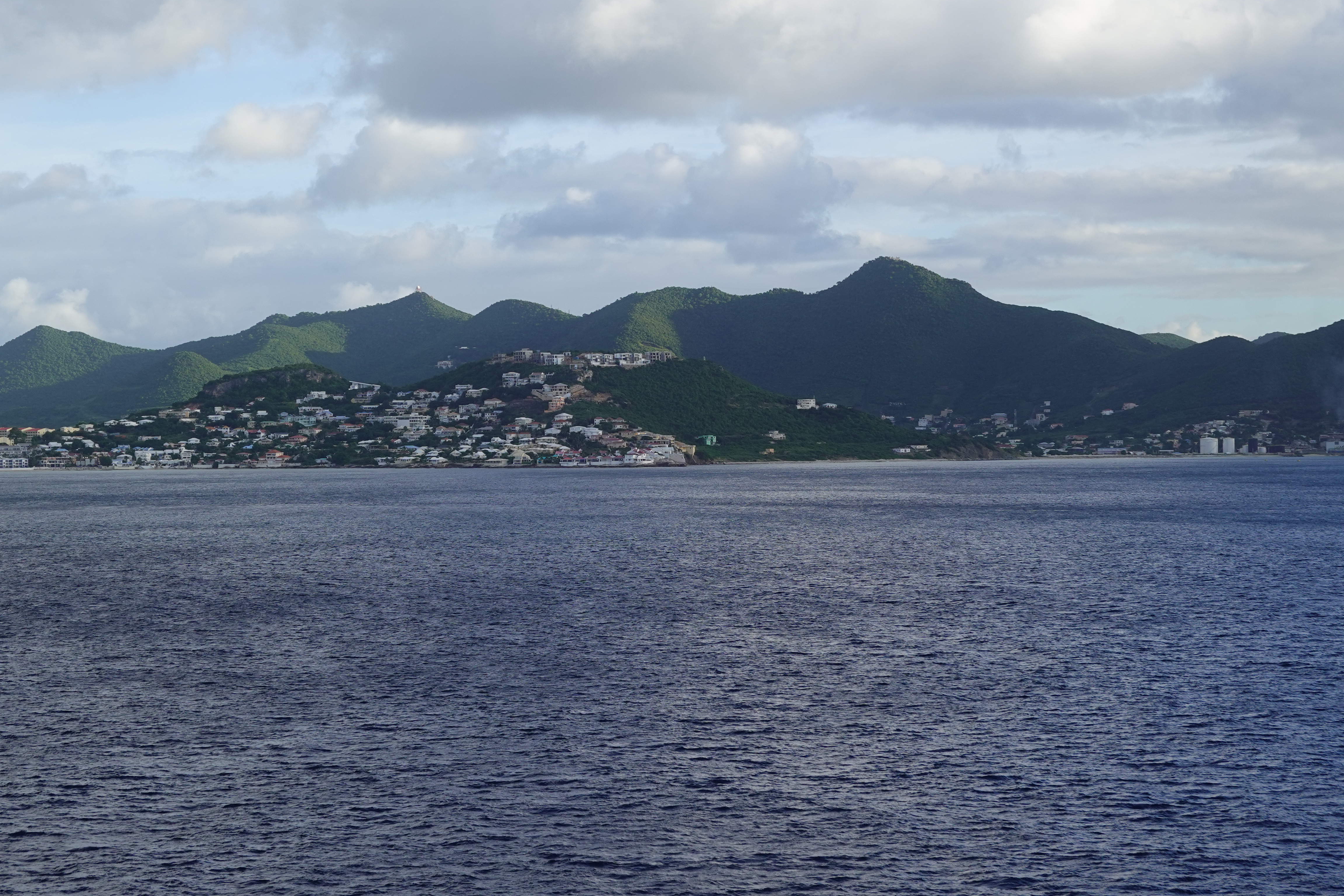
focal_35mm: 87
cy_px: 390
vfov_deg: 15.7
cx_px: 632
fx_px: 3248
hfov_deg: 23.4
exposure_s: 1/320
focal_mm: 26.9
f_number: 5.6
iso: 100
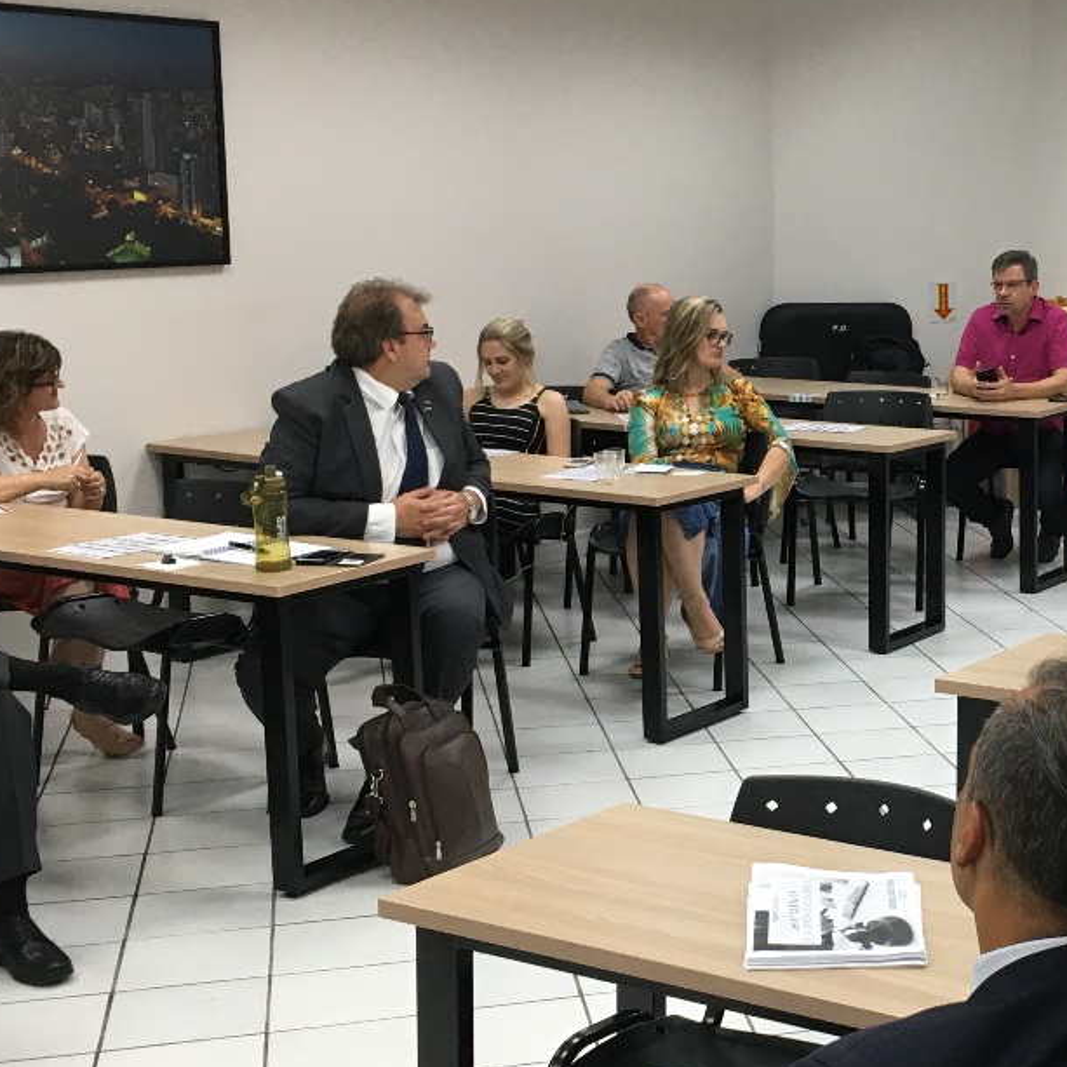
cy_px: 507
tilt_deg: -9.7
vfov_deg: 29.1
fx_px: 2058
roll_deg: -0.4
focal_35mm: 59
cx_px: 979
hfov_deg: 27.9
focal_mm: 4.15
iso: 32
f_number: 2.2
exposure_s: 1/30
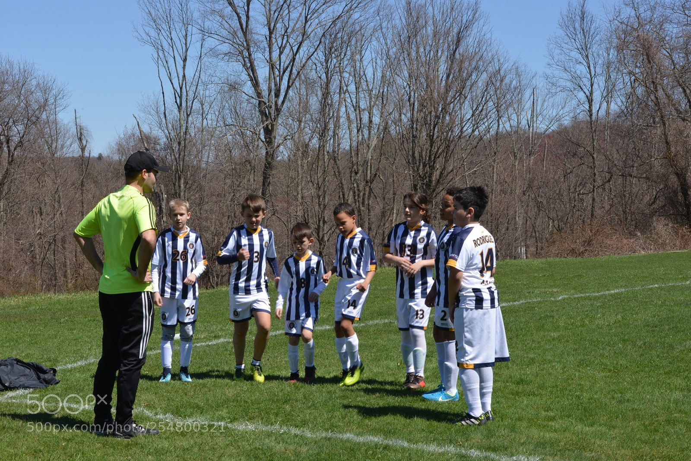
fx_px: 1344
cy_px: 230
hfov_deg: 28.8
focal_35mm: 70
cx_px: 346
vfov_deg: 19.5
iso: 250
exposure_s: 1/80
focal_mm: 70
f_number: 22
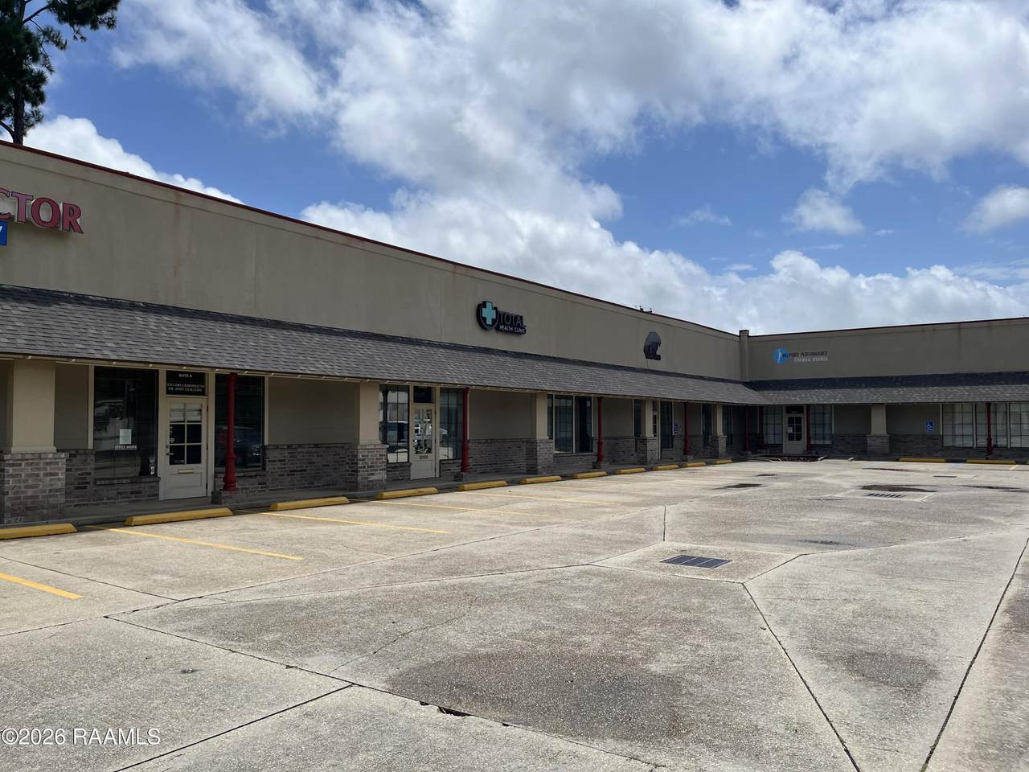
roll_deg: +0.6
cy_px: 386
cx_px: 514
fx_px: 773
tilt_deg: +1.7
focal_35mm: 26
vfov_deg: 53.1
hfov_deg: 67.3
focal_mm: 5.1
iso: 50
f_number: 1.6
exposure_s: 1/6897
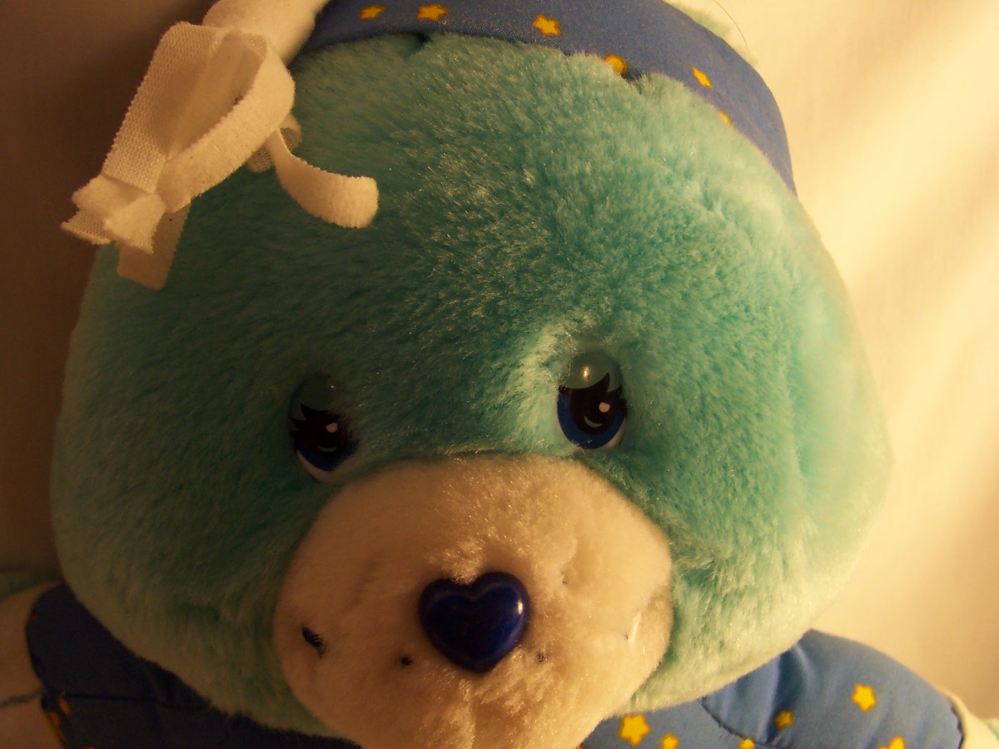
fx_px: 1068
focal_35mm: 37
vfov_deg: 38.7
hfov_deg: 50.1
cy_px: 374
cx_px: 500
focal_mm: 5.6
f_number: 2.8
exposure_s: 1/125
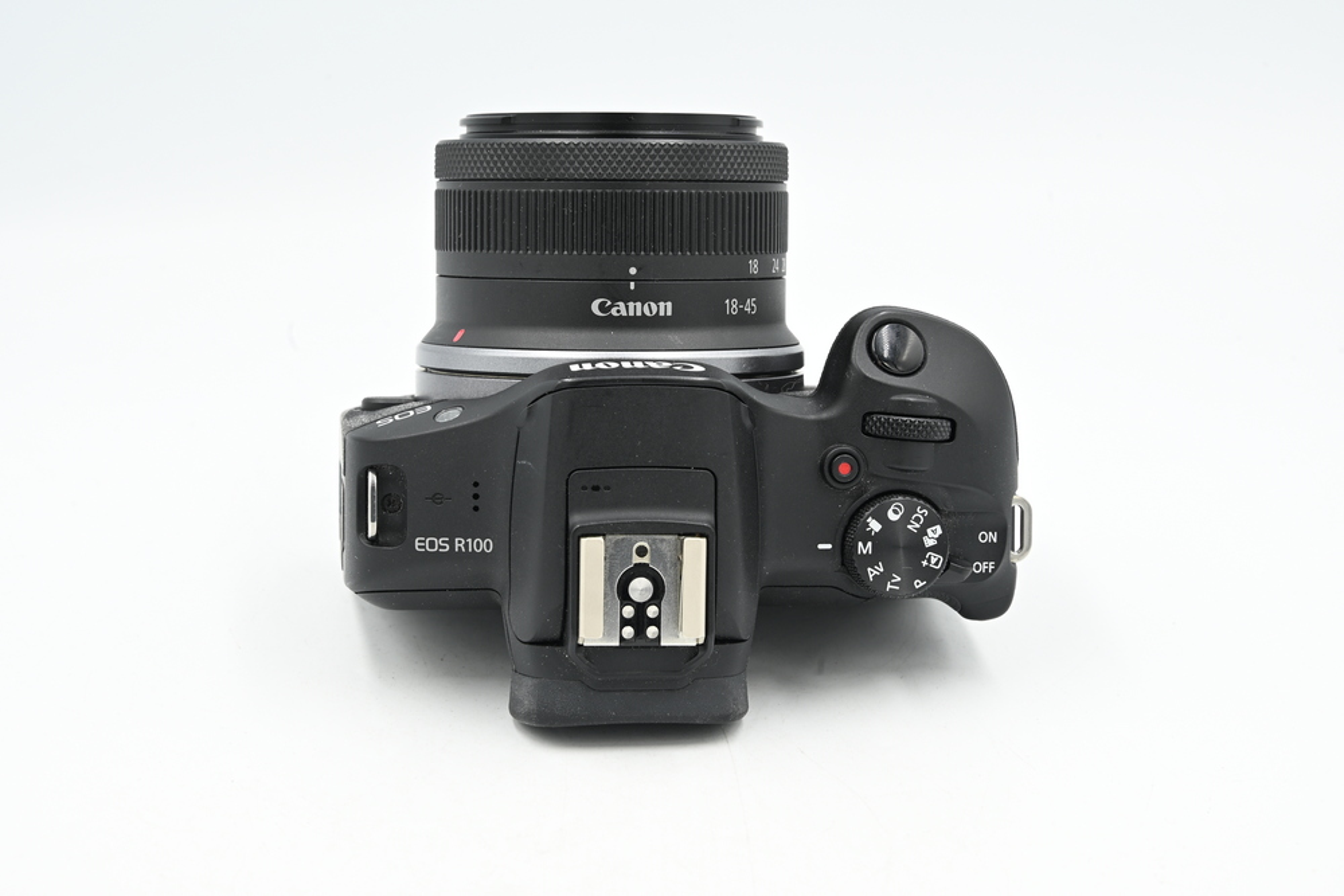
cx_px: 672
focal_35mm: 75
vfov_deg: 18.2
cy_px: 448
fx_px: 2800
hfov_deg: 27.0
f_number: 14
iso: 160
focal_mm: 75
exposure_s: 1/15
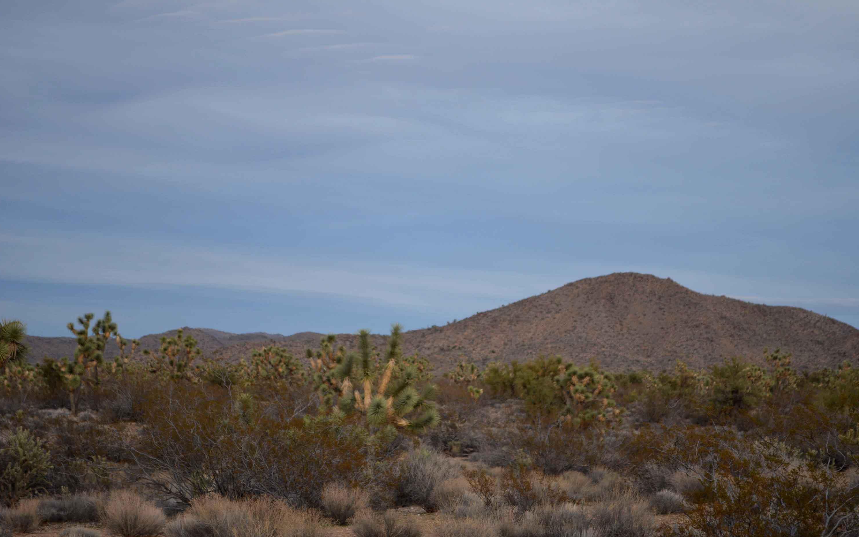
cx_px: 428
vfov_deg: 15.5
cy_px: 277
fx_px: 1979
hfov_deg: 24.5
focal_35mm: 85
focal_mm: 55
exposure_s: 1/125
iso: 250
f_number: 5.6
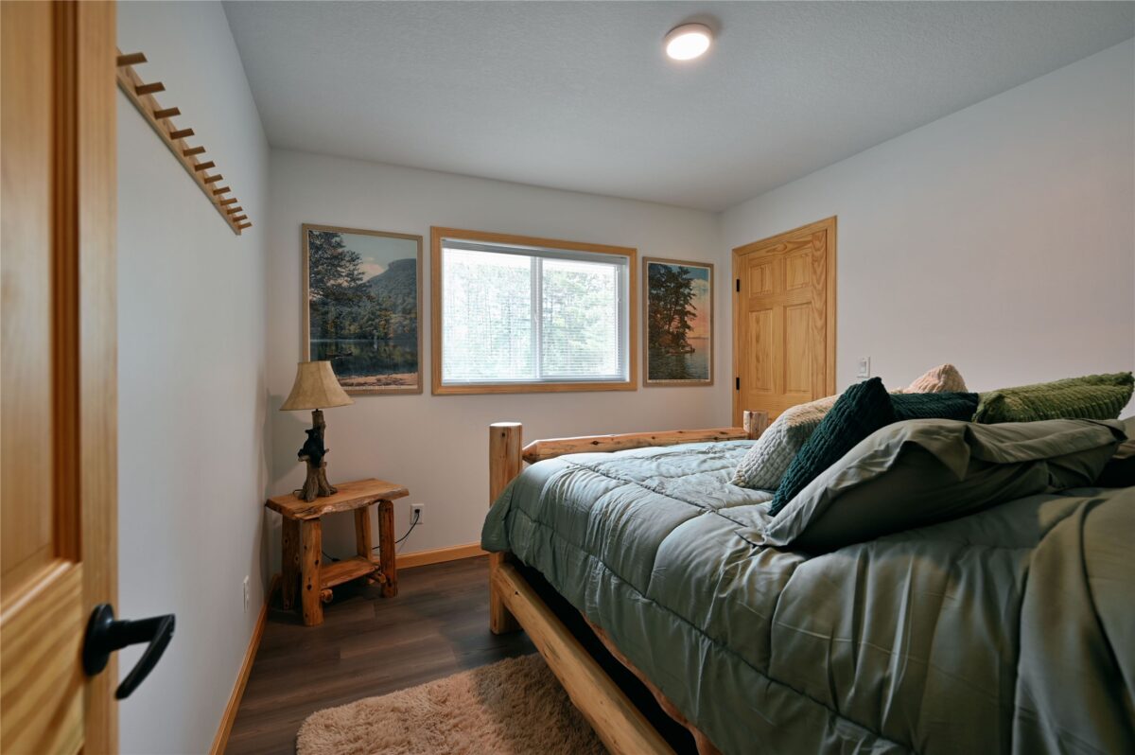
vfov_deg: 75.4
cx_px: 568
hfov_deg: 98.6
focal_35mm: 16
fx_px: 488
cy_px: 378
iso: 100
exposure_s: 1/25
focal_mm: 15.5
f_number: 5.6
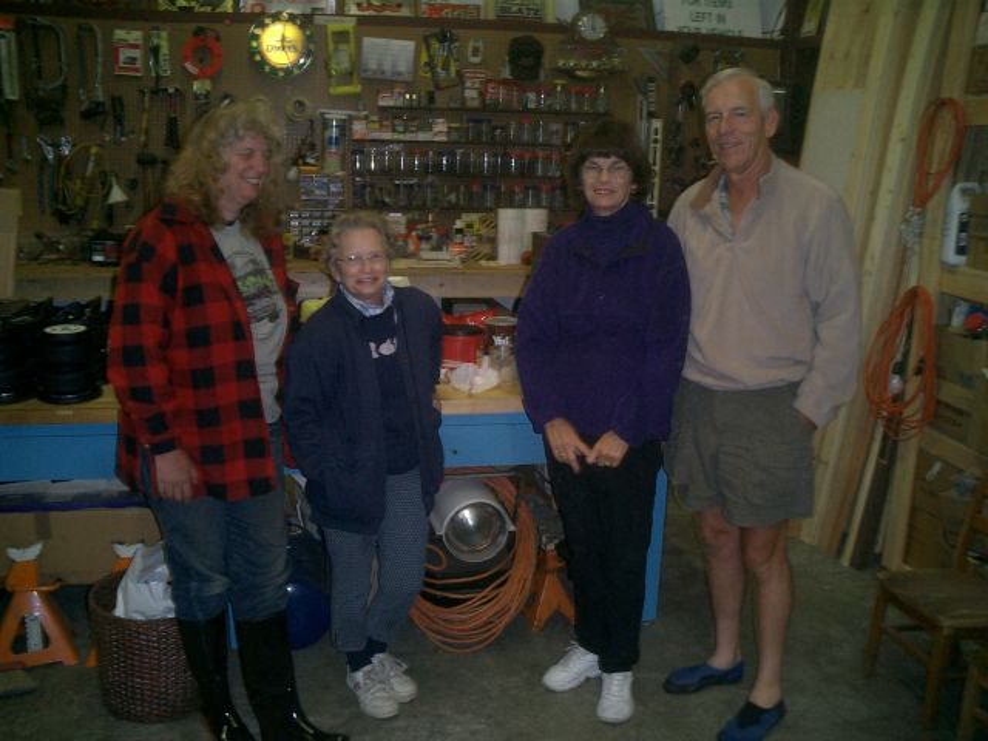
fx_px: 999
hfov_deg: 52.6
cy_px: 370
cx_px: 494
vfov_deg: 40.7
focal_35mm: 35
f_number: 4.2
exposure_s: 1/40
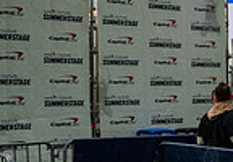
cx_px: 407
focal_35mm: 102
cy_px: 87
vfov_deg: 13.8
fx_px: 669
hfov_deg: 16.7
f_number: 5
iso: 4000
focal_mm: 24
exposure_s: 1/1600
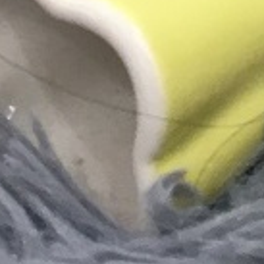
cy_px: -476
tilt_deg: -10.0
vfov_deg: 7.1
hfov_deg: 7.6
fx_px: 1941
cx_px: 430
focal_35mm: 225
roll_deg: -0.3
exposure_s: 1/33
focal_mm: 4.15
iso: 80
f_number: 2.2
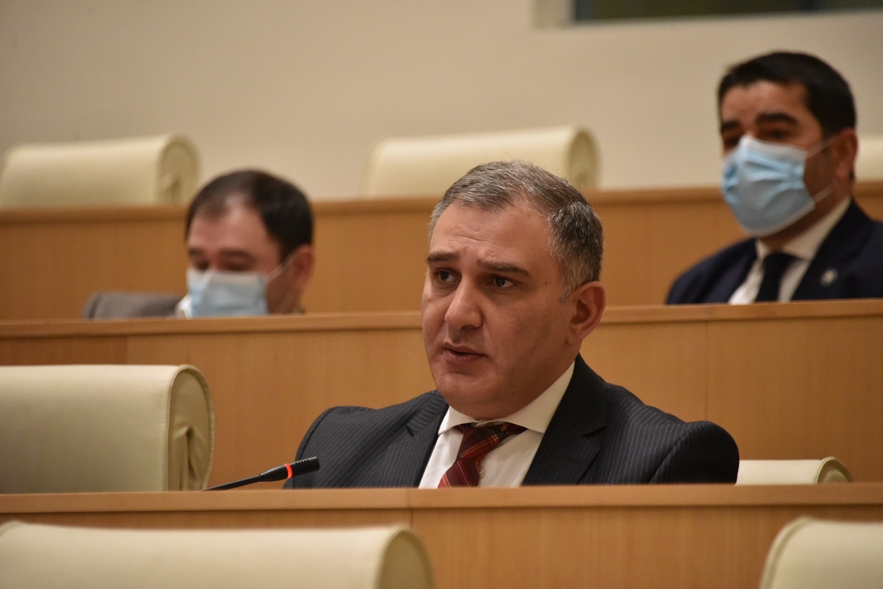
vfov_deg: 4.6
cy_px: 294
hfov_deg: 6.9
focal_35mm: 300
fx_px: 7362
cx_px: 442
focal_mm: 300
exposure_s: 1/200
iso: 6400
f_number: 5.6
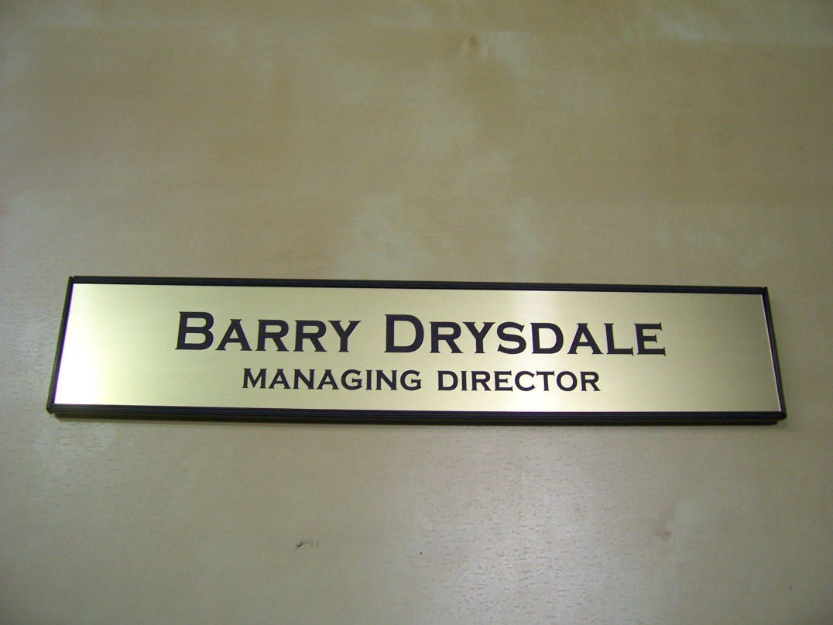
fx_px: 818
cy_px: 312
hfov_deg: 54.0
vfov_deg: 41.8
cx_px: 416
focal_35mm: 34
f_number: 2.7
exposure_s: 1/30
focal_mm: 5.6
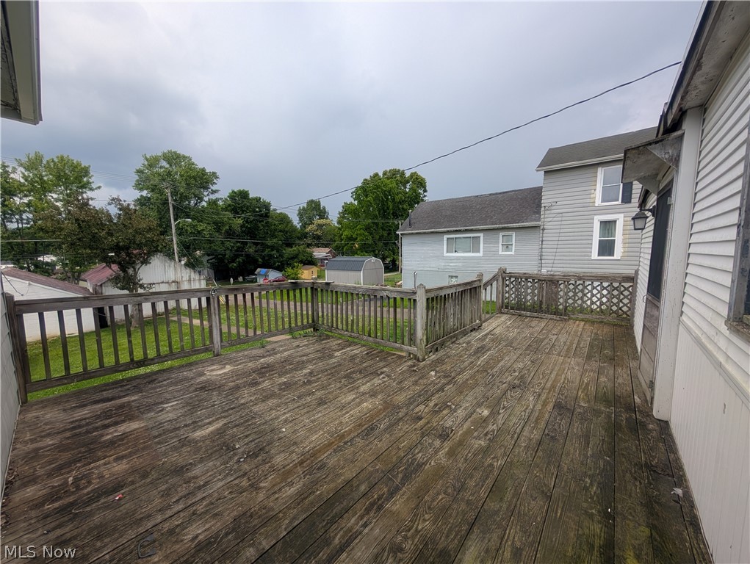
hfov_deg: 110.5
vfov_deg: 94.6
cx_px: 375
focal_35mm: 12
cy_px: 282
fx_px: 260
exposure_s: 1/2439
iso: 53
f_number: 1.7
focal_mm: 2.02
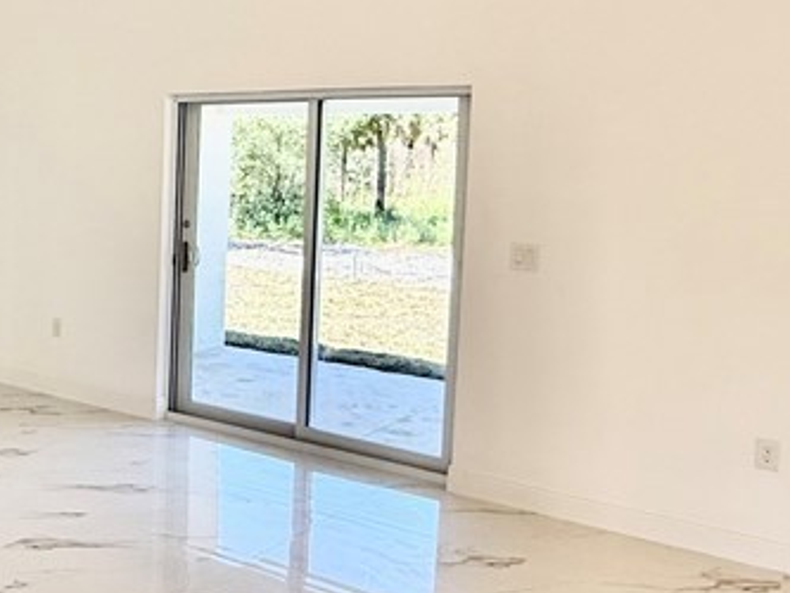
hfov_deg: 41.2
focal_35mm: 43
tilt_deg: -3.3
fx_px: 982
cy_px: 223
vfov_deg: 33.5
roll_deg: -1.8
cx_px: 114
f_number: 2.2
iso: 64
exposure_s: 1/120
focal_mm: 2.22
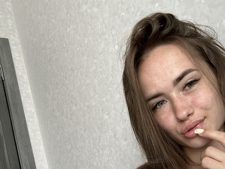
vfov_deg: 37.9
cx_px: 165
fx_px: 240
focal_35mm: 37
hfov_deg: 48.5
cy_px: 121
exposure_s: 1/60
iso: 100
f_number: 1.9
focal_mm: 2.69
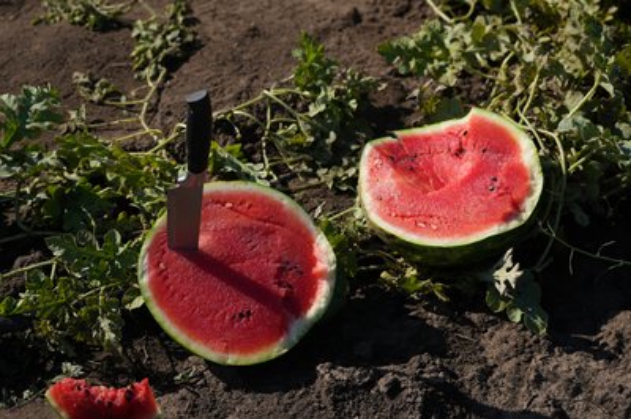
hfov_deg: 22.6
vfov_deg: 15.2
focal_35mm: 90
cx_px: 316
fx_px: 1576
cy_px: 210
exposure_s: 1/1600
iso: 100
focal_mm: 60
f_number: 4
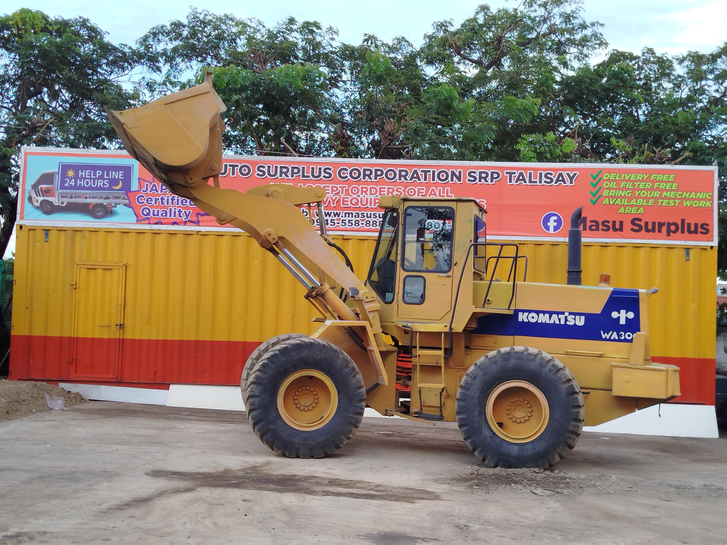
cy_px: 272
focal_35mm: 43
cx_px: 364
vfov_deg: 33.6
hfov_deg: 43.9
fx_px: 903
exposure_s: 1/229
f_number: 1.7
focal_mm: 5.31
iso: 50
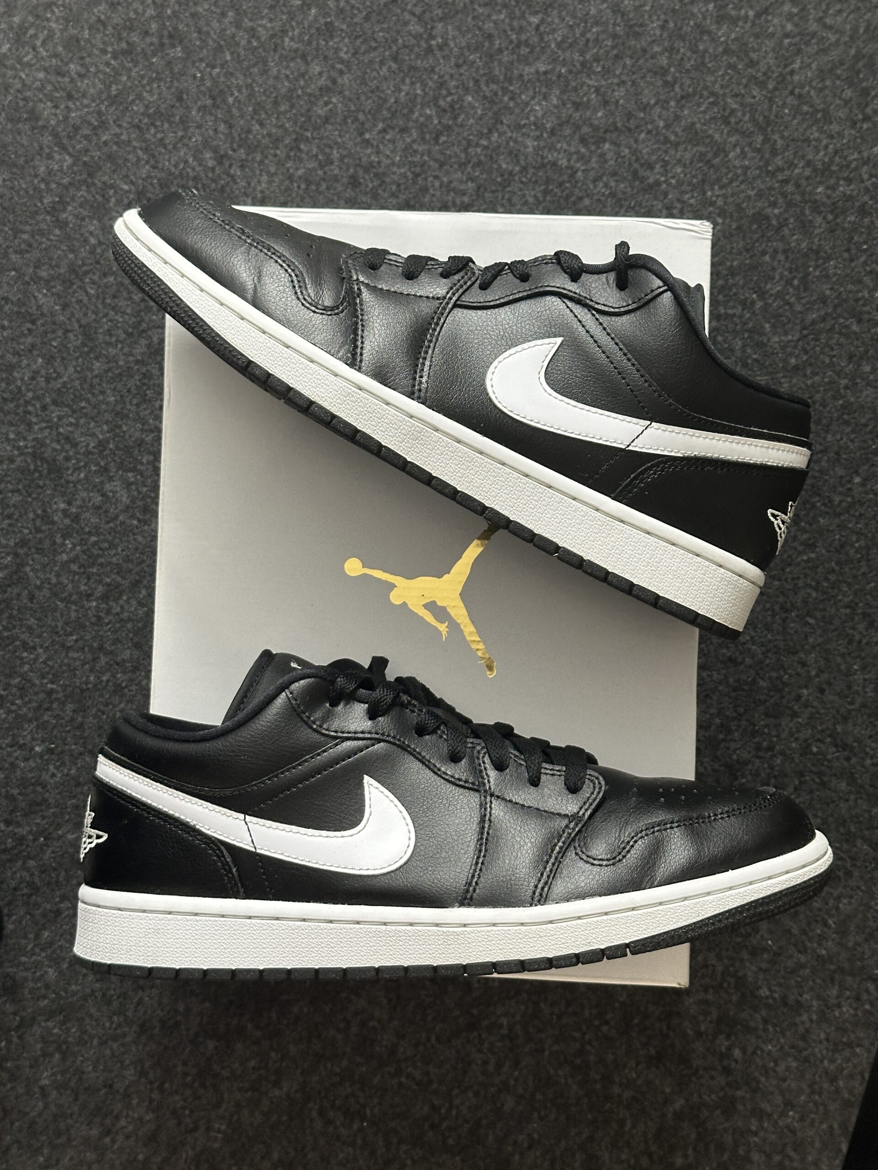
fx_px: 1623
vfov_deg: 39.7
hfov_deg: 30.3
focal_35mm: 48
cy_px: 585
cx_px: 439
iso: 320
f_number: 1.78
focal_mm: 6.86
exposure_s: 1/34
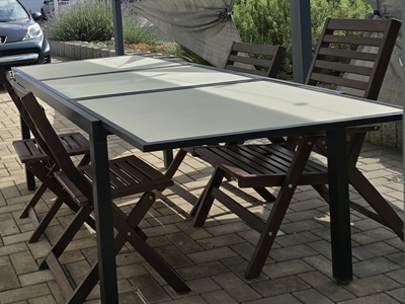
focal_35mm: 46
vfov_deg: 30.2
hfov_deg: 38.7
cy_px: 33
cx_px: 51
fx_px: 538
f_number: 1.7
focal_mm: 6.3
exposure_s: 1/666
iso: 12
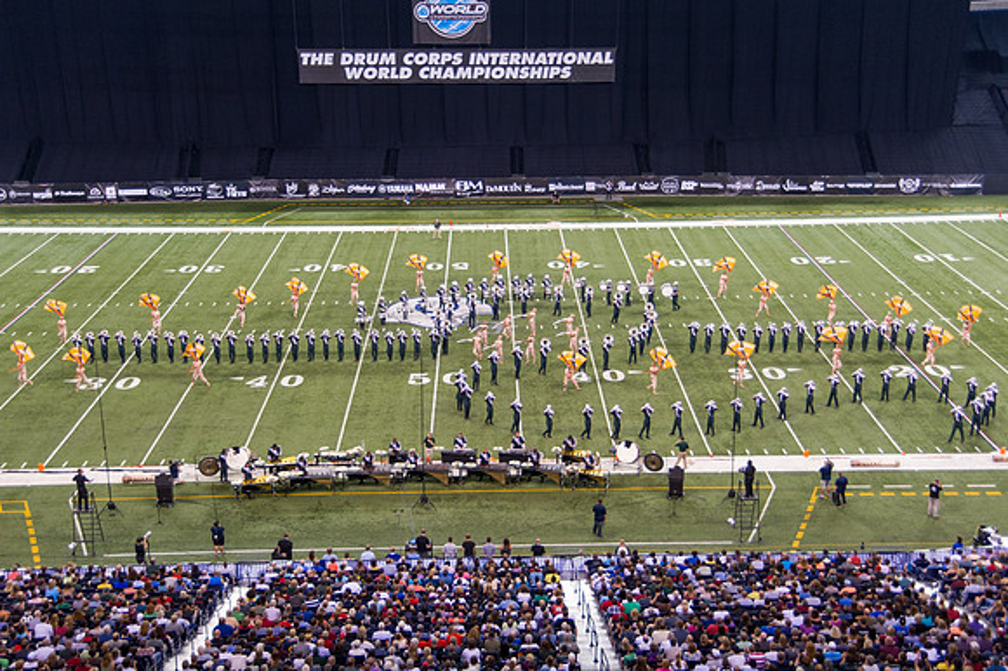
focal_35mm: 47
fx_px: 1323
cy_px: 334
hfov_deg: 41.7
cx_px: 520
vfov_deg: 28.4
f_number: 4.5
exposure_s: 1/200
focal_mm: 42
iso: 720
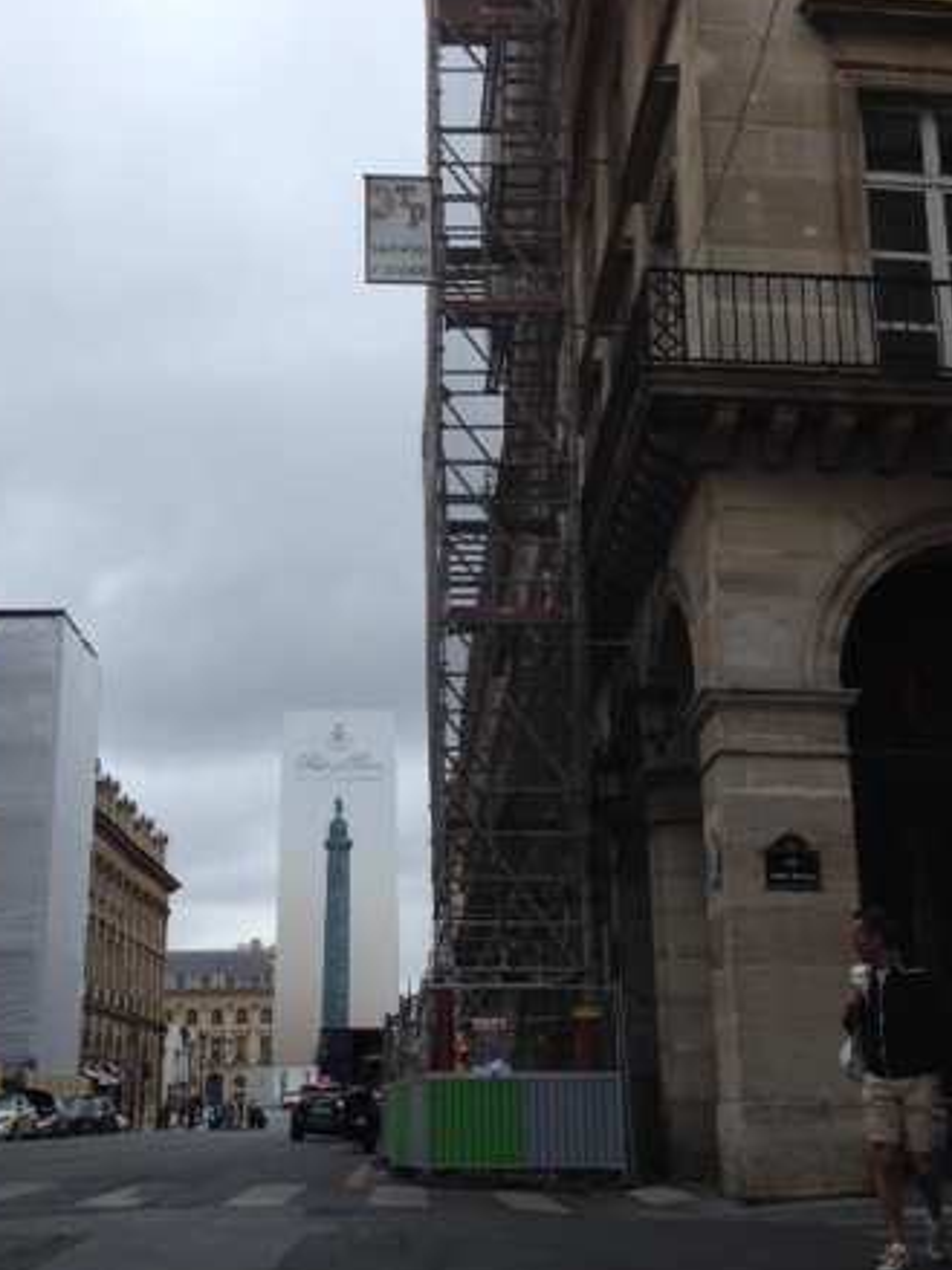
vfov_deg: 37.5
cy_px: 619
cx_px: 422
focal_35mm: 51
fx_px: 1871
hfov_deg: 28.5
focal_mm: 4.28
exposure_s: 1/920
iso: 50
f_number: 2.4
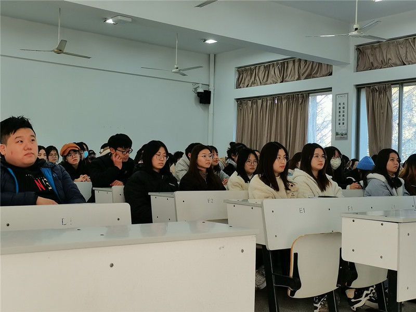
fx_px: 529
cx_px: 208
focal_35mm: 44
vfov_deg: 32.9
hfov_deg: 42.9
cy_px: 156
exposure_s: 1/120
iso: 200
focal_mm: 5.58
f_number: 1.8
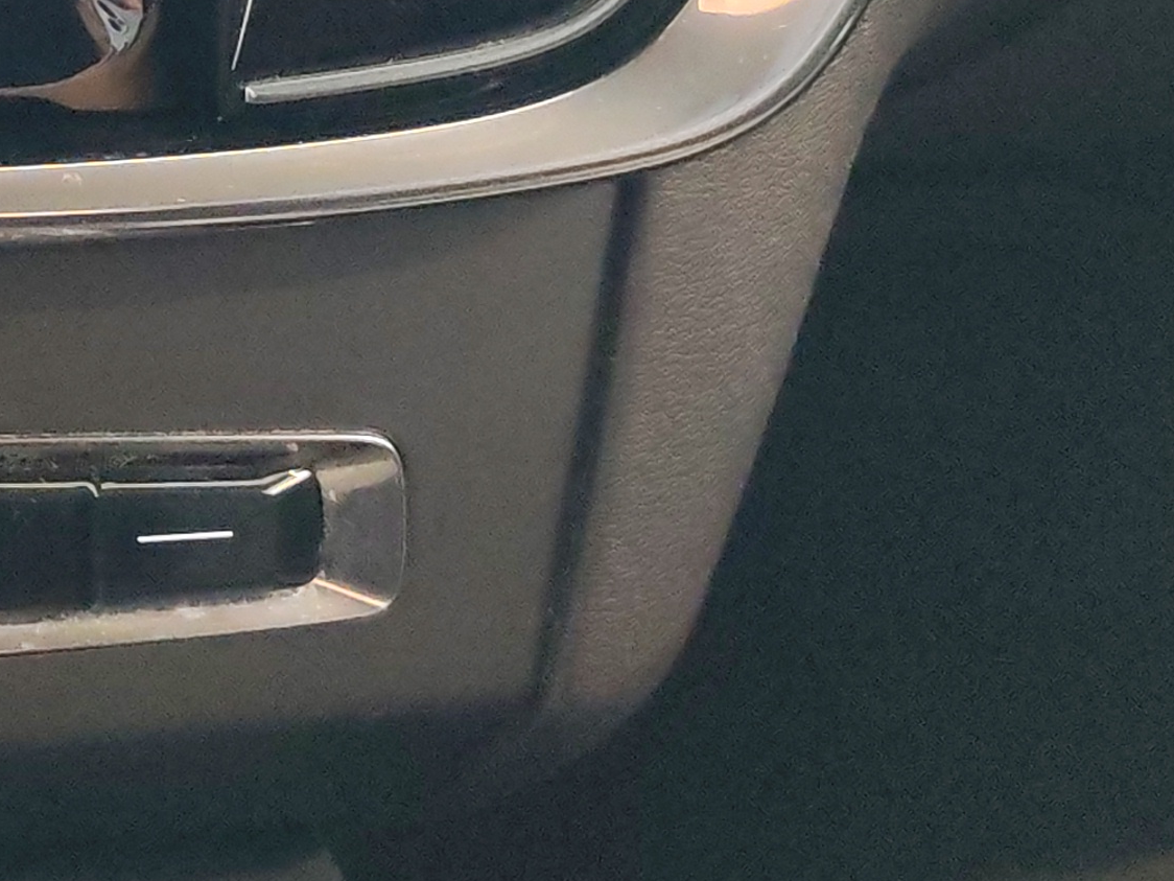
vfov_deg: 12.1
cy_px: -662
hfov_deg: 15.7
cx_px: -707
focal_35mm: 113
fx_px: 3832
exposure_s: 1/50
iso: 2000
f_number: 1.9
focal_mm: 6.12
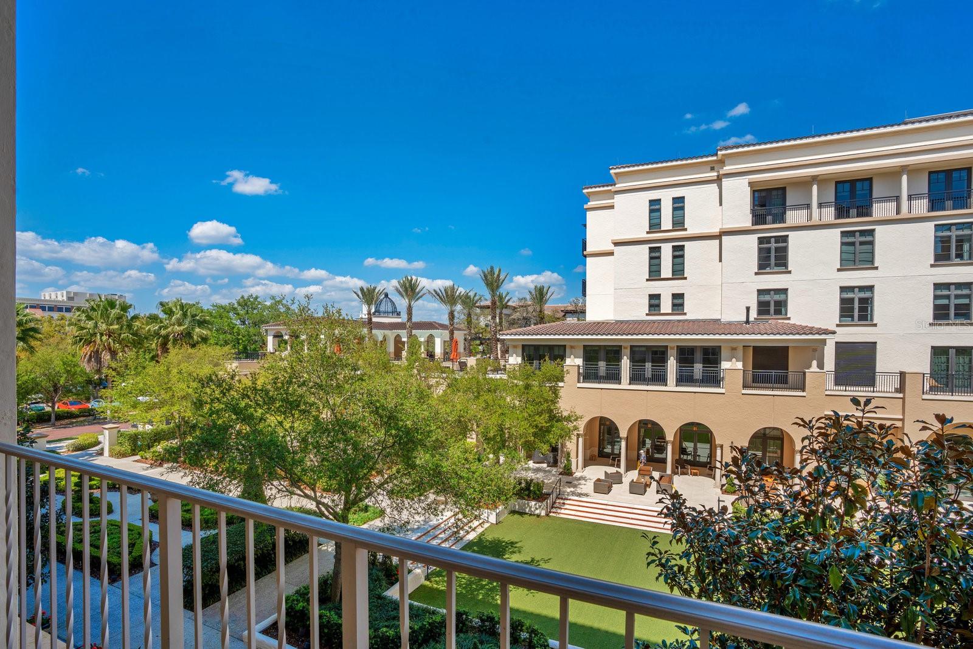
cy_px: 324
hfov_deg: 96.7
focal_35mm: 16
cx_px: 486
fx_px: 432
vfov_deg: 73.8
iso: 100
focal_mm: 16
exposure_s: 1/250
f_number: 10
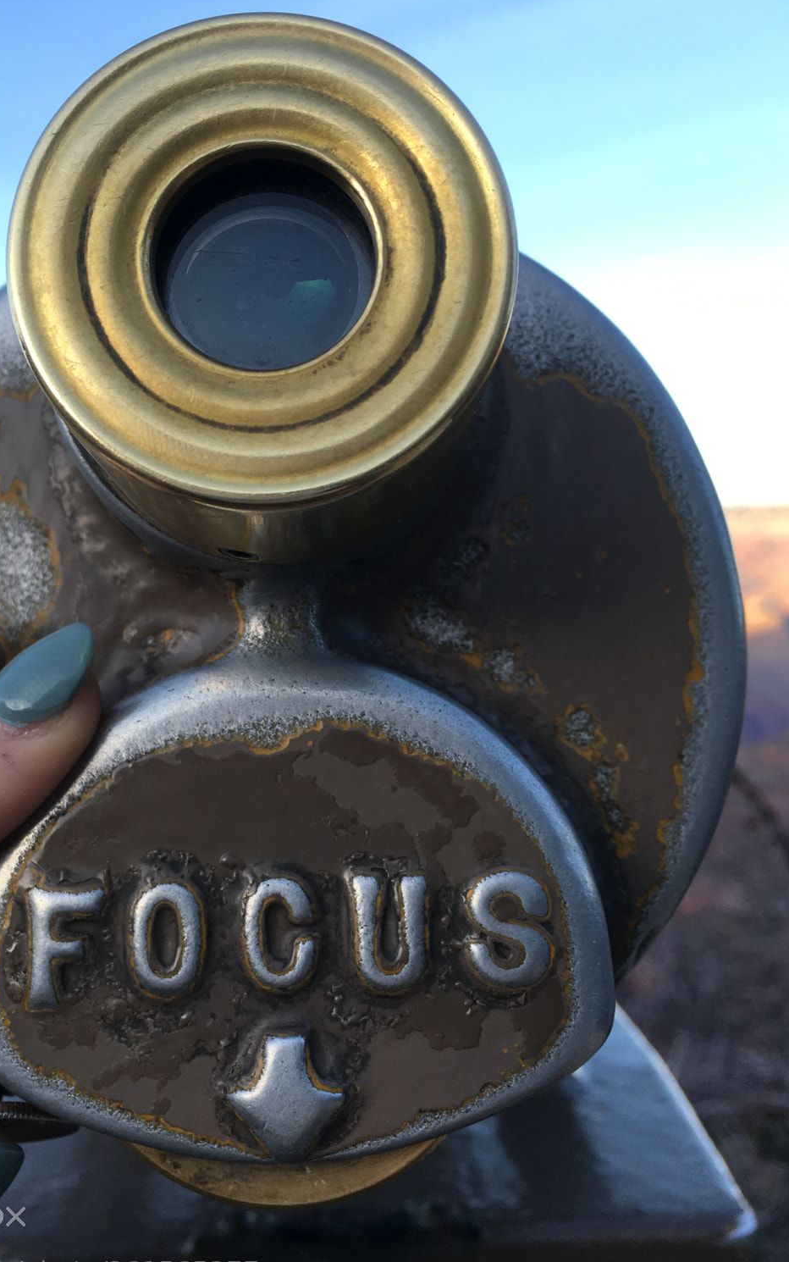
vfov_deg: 58.1
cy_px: 660
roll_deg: +2.8
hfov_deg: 38.2
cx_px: 323
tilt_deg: -5.5
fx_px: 1135
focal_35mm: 33
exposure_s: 1/155
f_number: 2.2
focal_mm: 4.15
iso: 25
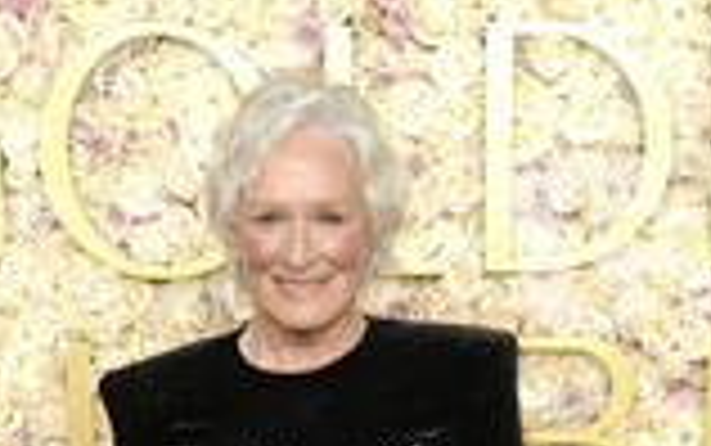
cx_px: 331
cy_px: 897
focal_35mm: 160
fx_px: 3103
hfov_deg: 13.1
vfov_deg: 7.8
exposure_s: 1/250
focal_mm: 62
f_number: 13
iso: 1000
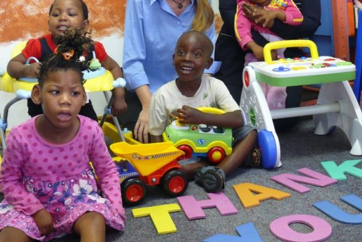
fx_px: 533
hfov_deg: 37.5
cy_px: 66
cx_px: 202
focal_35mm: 53
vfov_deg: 25.3
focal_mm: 7.4
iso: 200
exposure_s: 1/15
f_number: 2.8
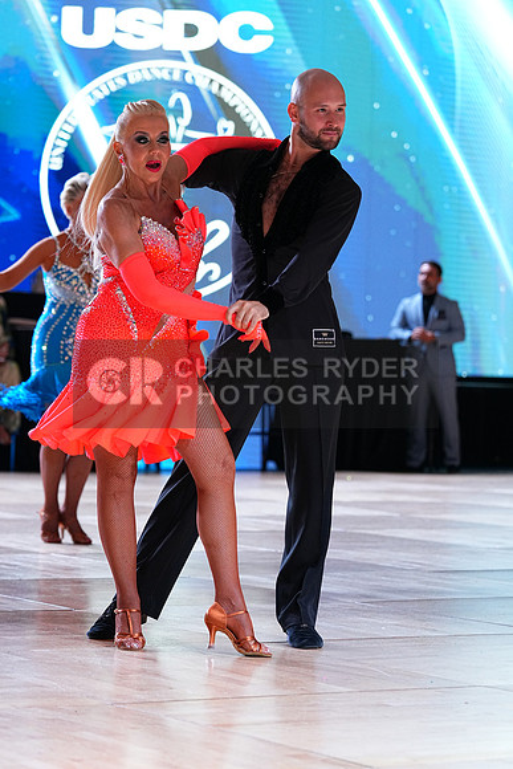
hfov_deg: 10.6
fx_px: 2777
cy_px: 384
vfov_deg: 15.8
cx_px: 256
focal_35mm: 130
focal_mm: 130
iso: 2000
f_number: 4
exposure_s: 1/400
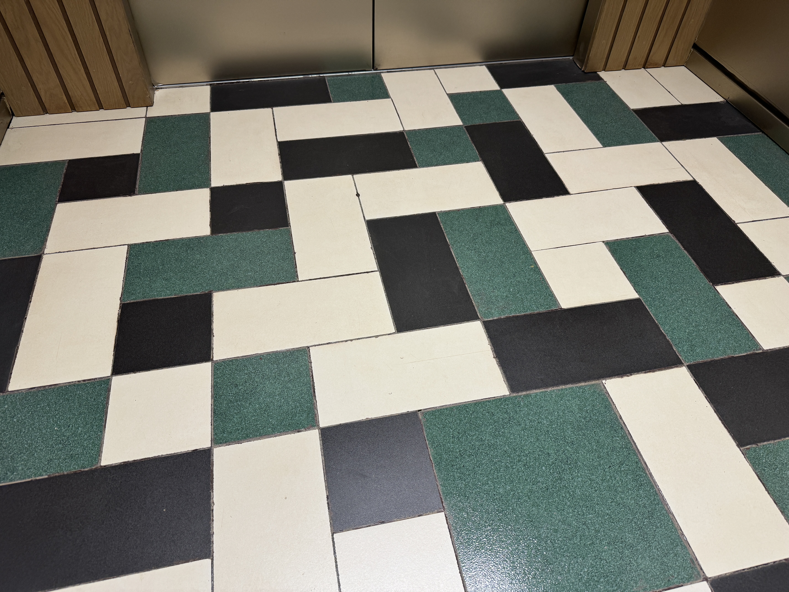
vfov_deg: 56.8
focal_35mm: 24
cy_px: 296
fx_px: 547
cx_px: 394
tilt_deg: -48.6
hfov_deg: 71.6
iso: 100
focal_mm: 6.86
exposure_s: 1/50
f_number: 1.78
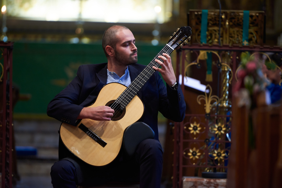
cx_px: 141
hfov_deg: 10.3
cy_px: 94
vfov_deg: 6.9
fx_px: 1567
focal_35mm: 200
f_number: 2.8
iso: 1250
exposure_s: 1/100
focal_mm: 200
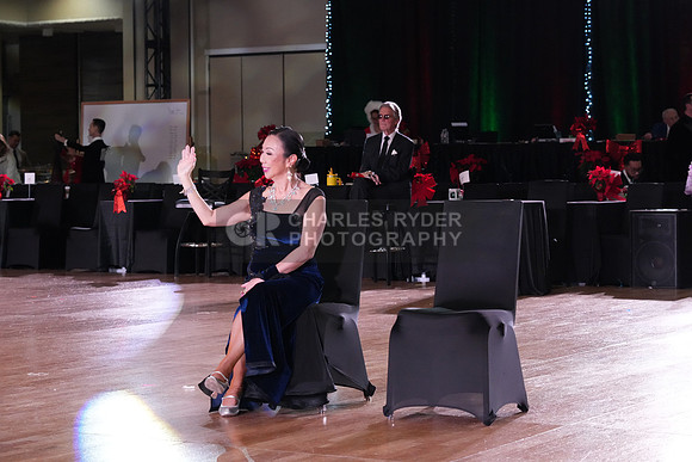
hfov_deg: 22.1
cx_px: 346
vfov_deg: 14.9
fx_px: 1769
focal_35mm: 92
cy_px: 231
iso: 5000
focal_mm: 92
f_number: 5.6
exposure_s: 1/320
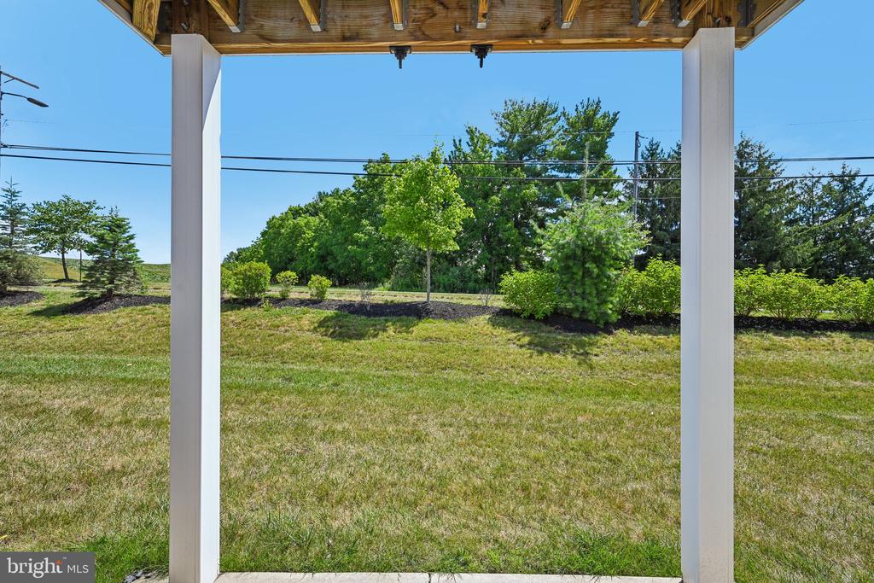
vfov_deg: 73.8
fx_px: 388
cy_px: 292
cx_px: 437
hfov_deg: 96.7
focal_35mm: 16
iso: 800
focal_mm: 16
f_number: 8
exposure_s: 1/1250
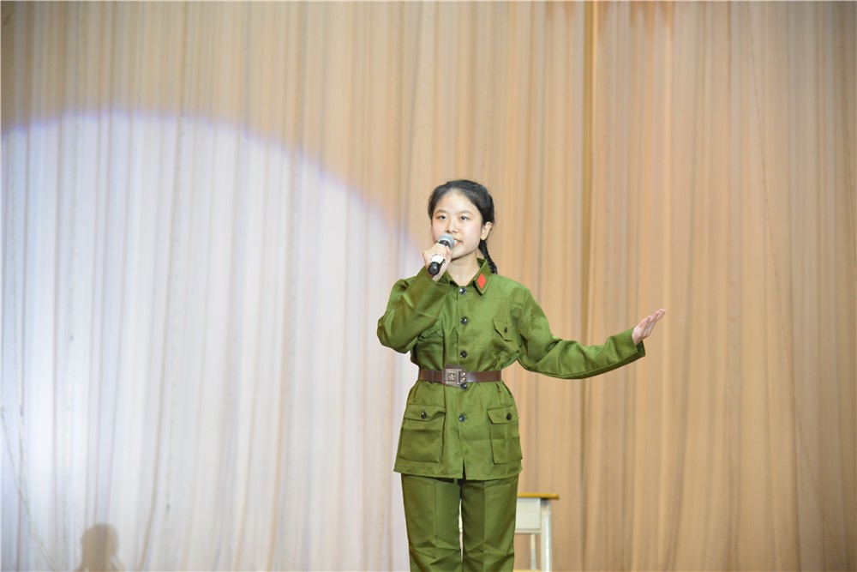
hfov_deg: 21.5
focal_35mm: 95
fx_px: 2262
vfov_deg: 14.4
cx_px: 428
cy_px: 286
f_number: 4.5
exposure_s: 1/60
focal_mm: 95
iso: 800
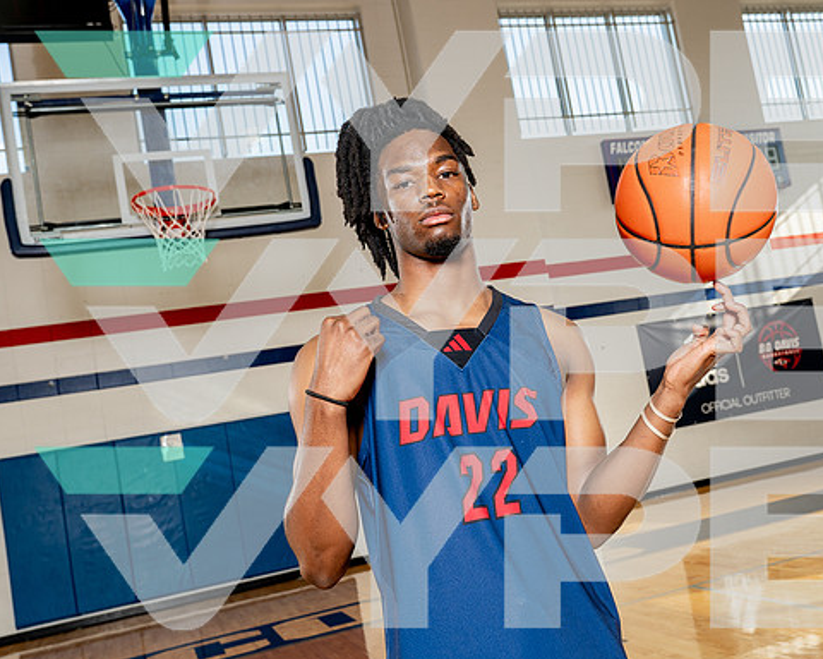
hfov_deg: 46.7
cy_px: 330
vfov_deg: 38.2
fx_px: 950
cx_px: 477
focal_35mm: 39
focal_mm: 33
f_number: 5.6
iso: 320
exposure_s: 1/250
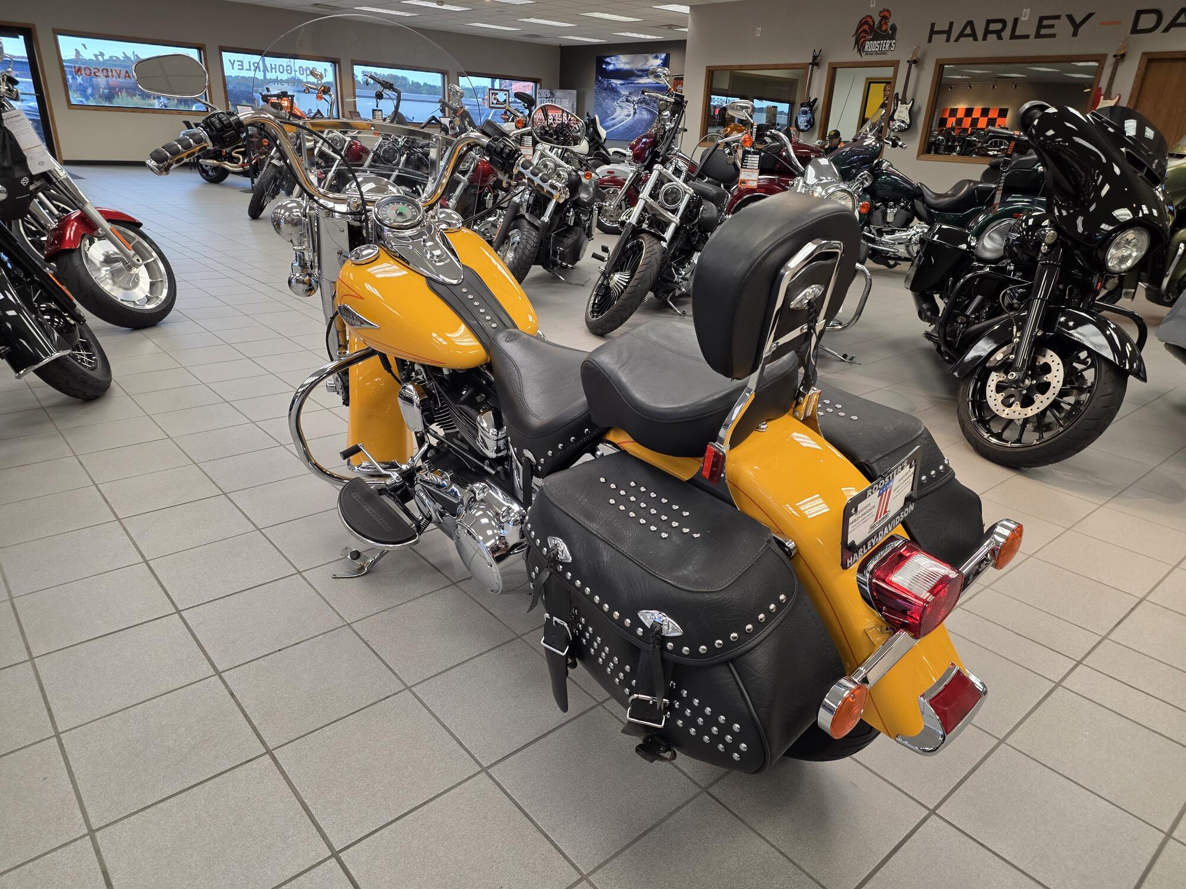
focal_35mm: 23
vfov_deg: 58.9
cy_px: 444
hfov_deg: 73.9
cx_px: 593
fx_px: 788
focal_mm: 6.25
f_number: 1.7
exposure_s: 1/120
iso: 160
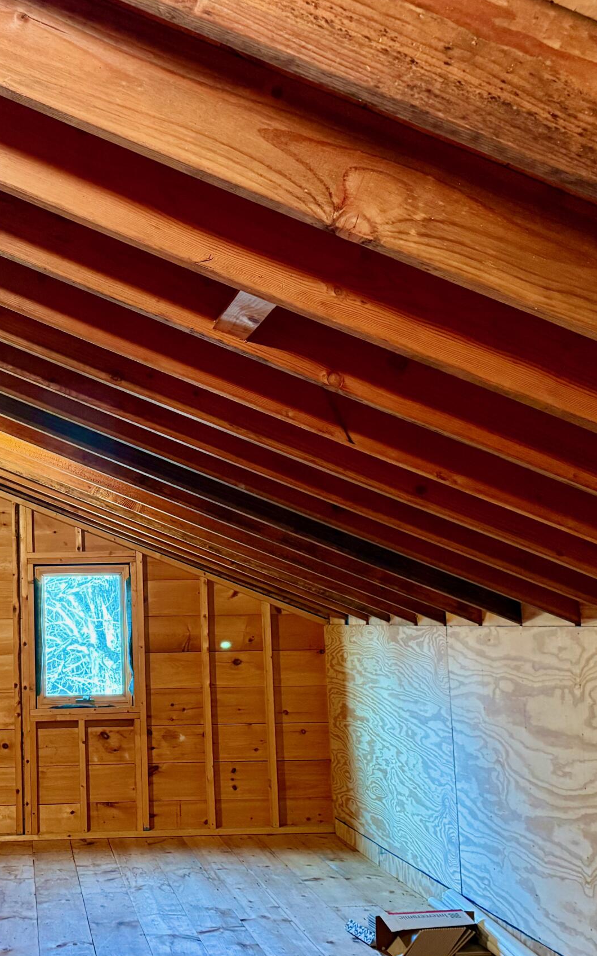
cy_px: 532
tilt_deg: +4.9
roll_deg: +1.3
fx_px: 1171
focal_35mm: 45
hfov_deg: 27.8
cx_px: 90
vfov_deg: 44.3
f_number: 1.78
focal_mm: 6.76
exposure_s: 1/40
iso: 640
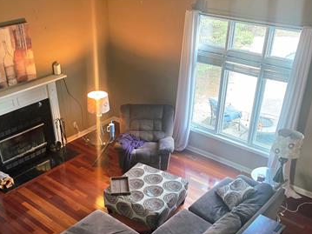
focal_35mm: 41
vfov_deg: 34.7
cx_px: 143
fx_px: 369
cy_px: 161
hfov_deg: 45.7
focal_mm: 5.4
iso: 320
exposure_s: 1/120
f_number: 1.8
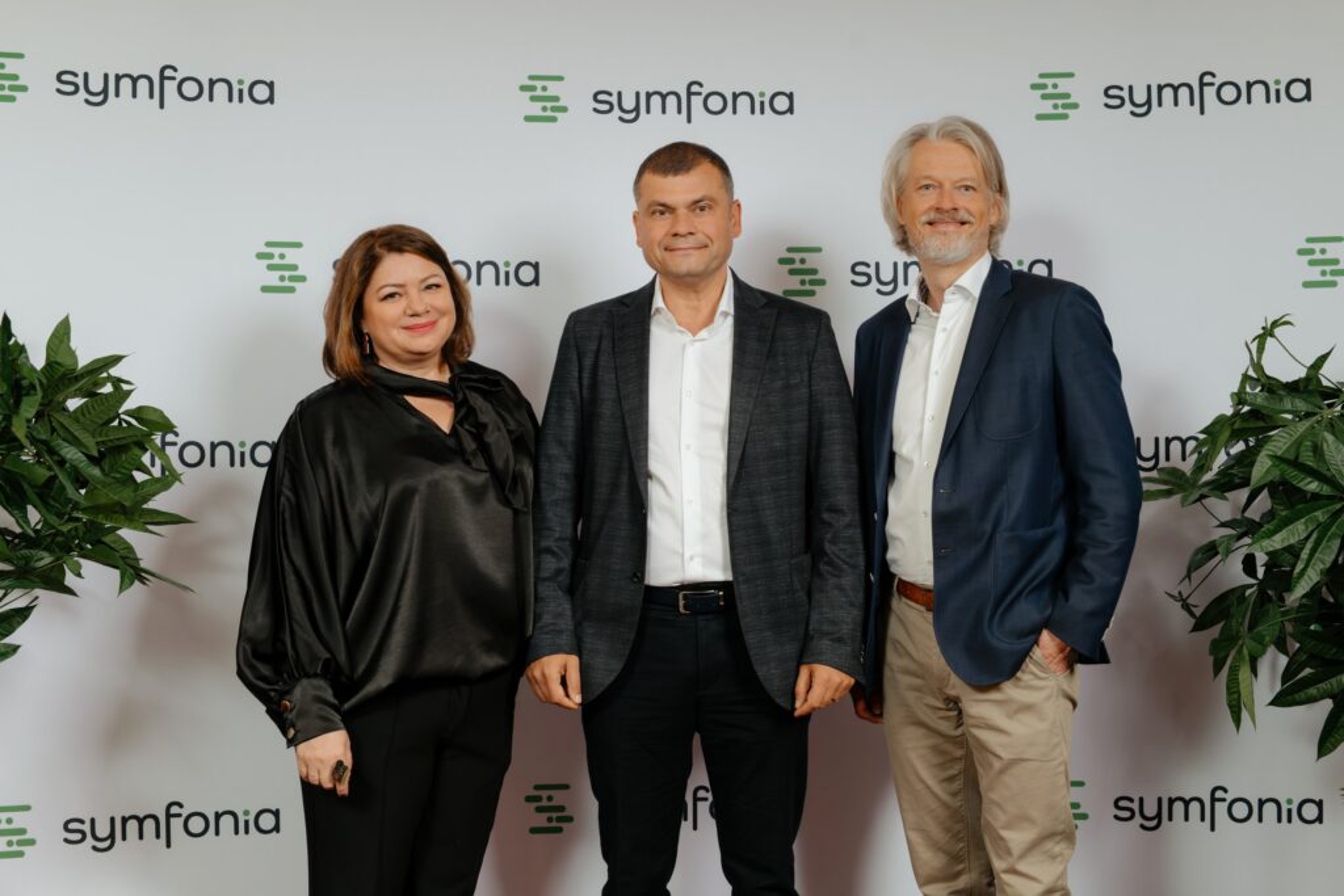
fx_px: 1867
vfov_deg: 27.0
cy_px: 448
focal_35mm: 50
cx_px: 672
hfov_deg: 39.6
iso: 2000
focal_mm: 50
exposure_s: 1/200
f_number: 6.3
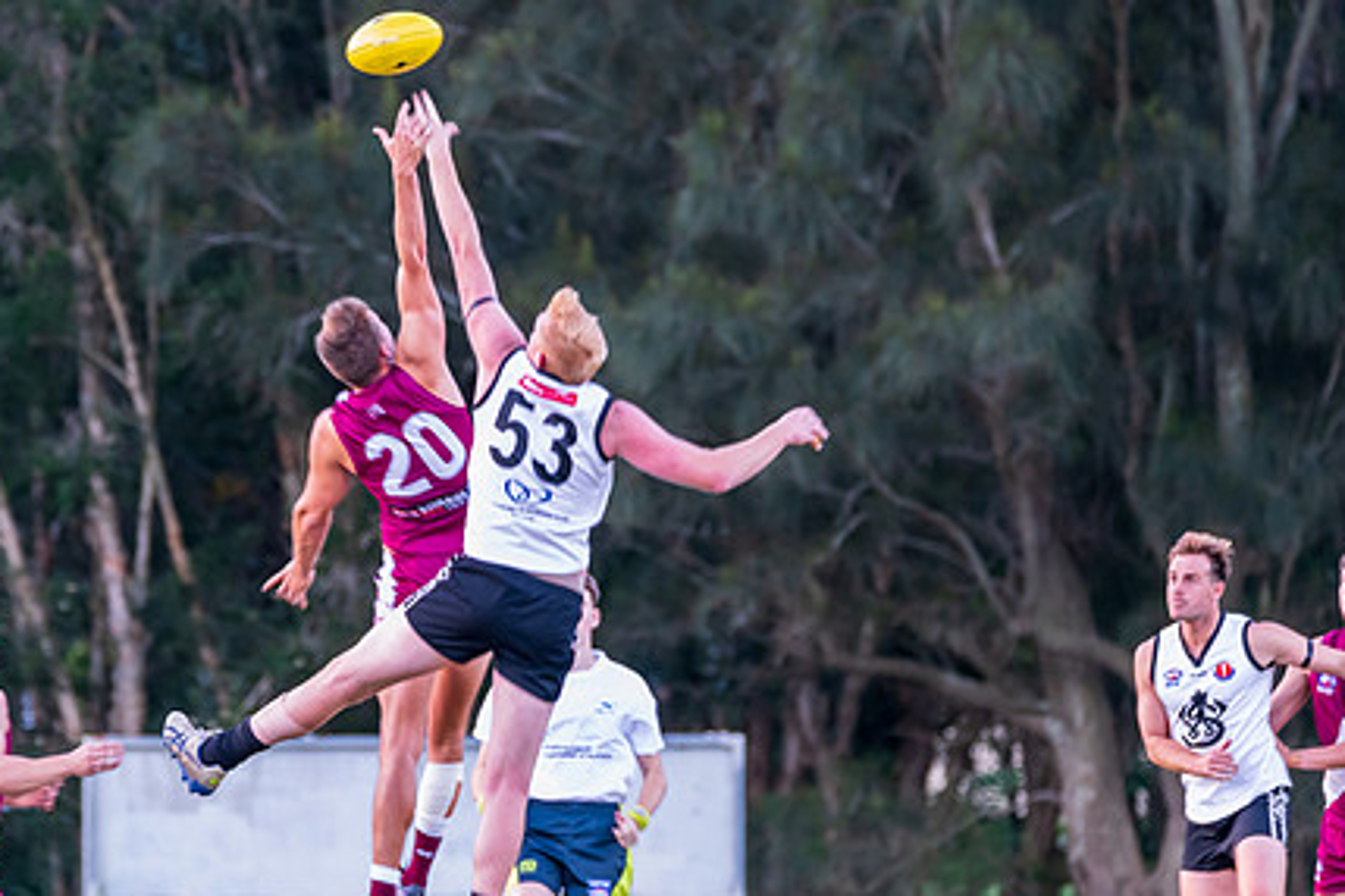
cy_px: 427
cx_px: 423
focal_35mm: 574
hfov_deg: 3.6
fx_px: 21444
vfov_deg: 2.4
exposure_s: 1/160
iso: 1600
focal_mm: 350
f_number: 6
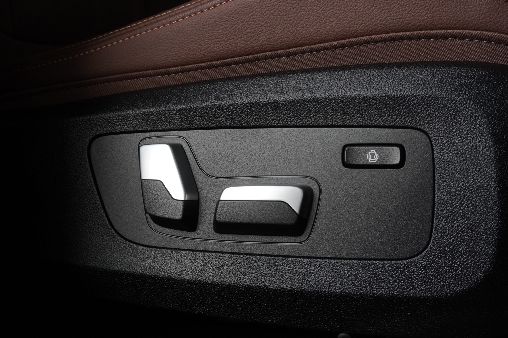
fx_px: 593
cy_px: 169
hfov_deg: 46.4
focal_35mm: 42
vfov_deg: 31.9
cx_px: 254
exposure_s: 1/200
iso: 1600
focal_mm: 28
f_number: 8
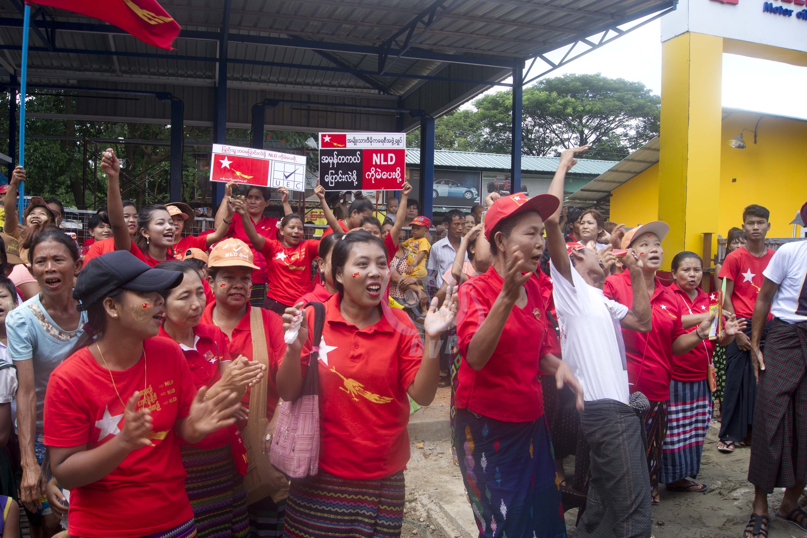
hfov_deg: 67.4
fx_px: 605
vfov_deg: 47.9
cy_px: 269
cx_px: 404
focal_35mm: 27
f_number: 7.1
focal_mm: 18
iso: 200
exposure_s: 1/160
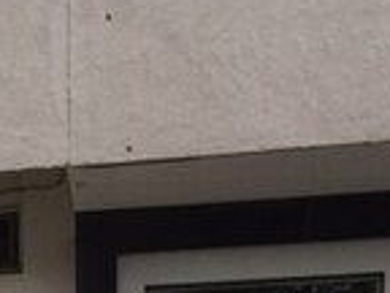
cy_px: 614
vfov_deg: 10.2
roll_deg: +2.5
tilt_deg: -5.5
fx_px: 1498
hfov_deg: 14.2
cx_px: -130
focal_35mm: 133
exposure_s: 1/612
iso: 32
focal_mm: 4.15
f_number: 2.2
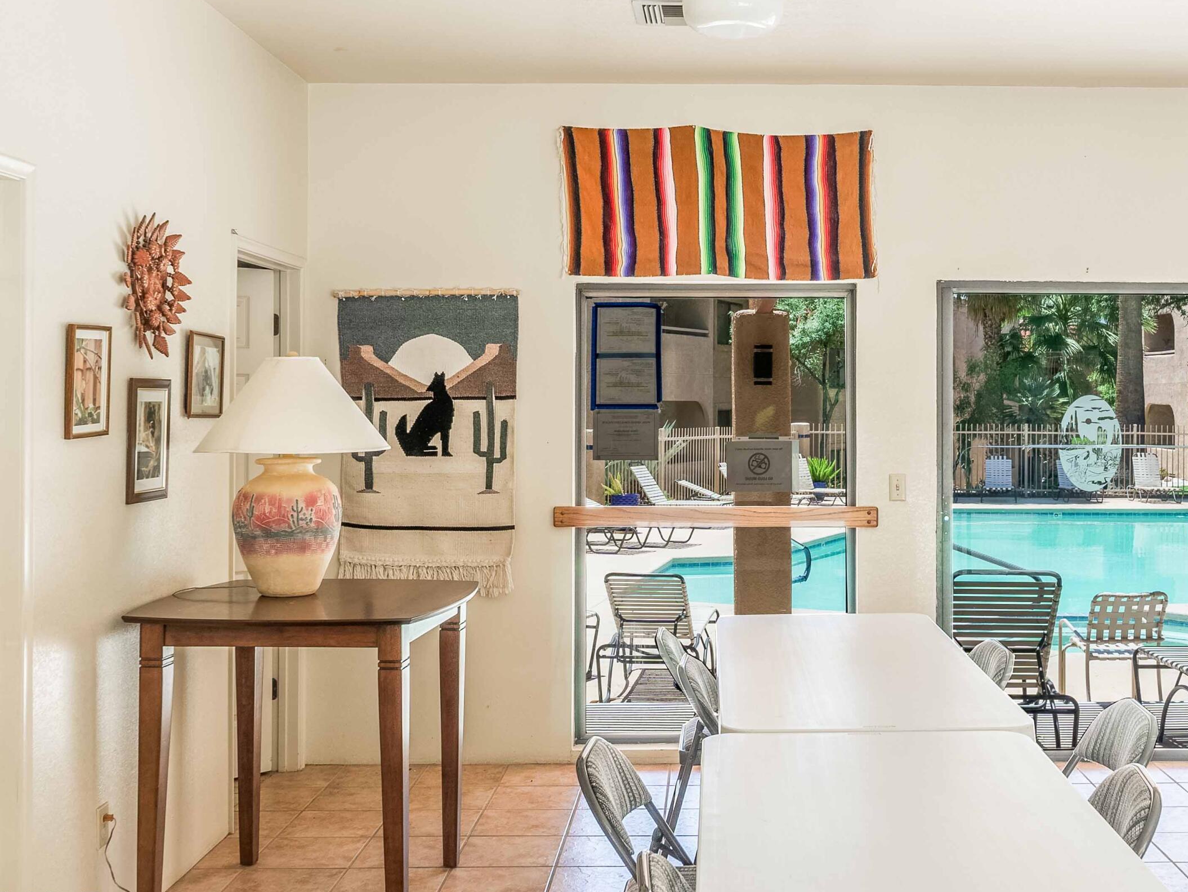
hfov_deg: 45.5
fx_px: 1407
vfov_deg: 35.1
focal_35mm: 41
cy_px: 394
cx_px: 718
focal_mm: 20
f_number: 8
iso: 100
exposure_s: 1/13
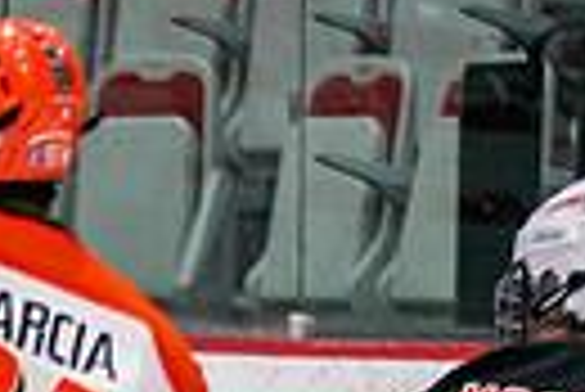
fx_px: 11664
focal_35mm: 717
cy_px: 1188
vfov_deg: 1.9
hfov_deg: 2.9
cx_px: -749
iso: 800
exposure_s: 1/640
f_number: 2.8
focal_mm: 115
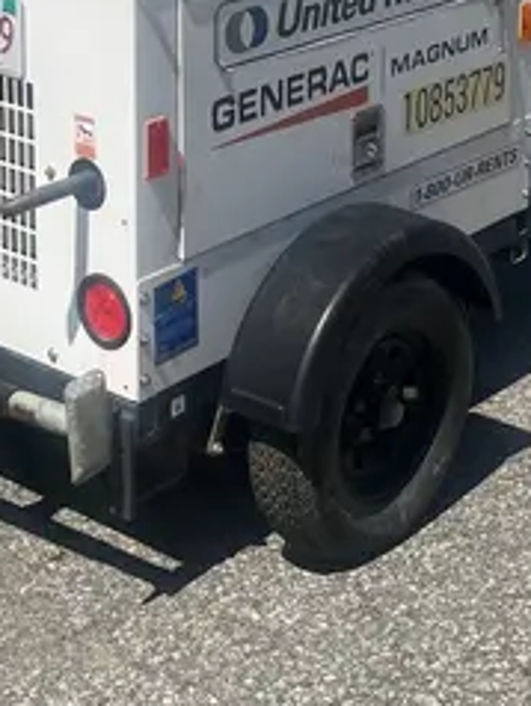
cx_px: 311
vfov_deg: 23.3
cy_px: -22
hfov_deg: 18.5
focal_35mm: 80
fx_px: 1633
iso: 50
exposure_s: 1/4854
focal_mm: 5.1
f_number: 1.6
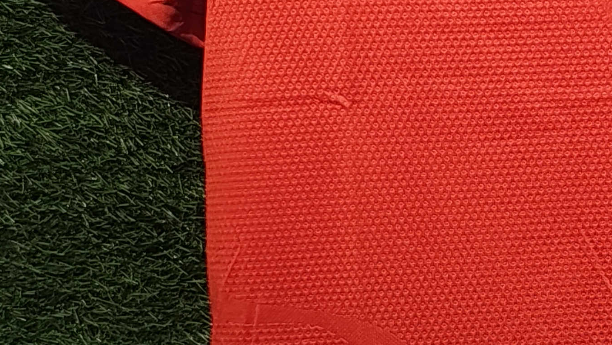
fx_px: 2077
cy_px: 216
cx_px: 558
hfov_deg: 16.5
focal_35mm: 128
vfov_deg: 9.5
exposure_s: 1/17.3
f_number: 1.88
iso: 50
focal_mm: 5.56
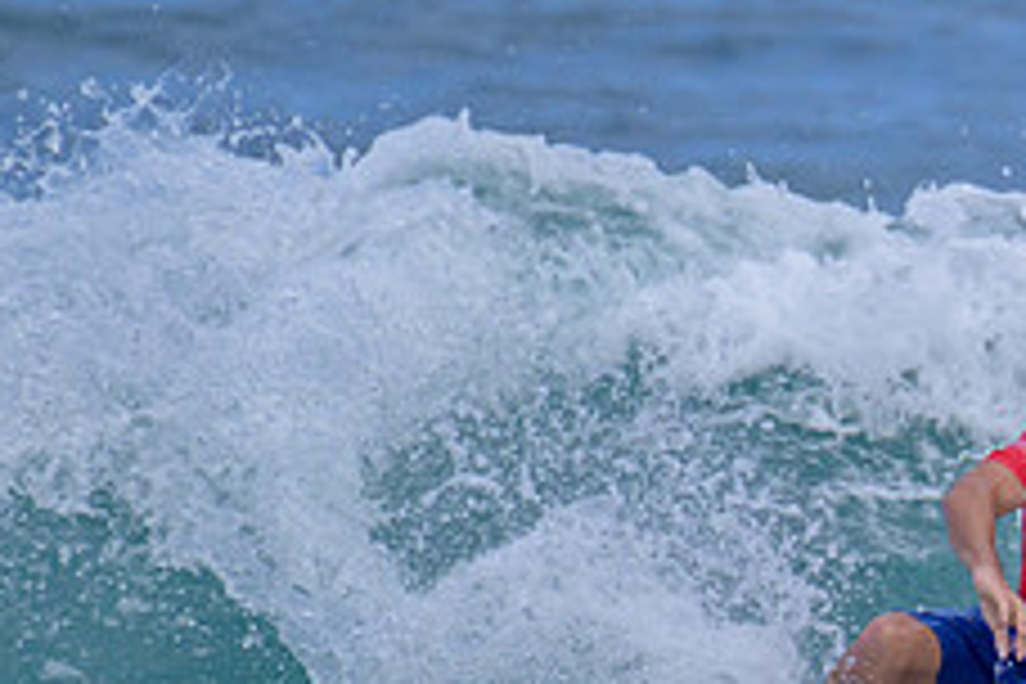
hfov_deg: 0.8
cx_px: 1418
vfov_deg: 0.5
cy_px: 501
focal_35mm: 2743
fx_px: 78169
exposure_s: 1/2000
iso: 720
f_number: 11
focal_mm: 800
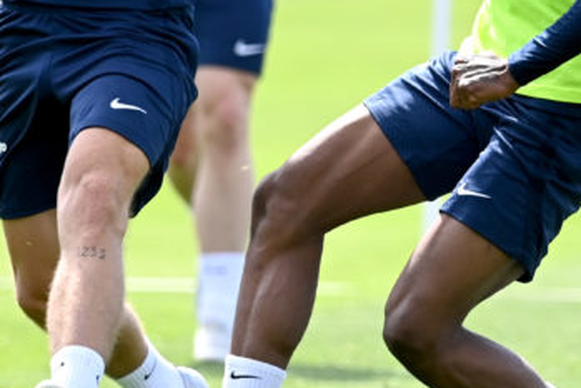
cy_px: 29
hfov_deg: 1.8
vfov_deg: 1.2
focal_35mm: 1173
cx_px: 253
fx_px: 18938
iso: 500
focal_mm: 400
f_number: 4.5
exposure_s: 1/1600
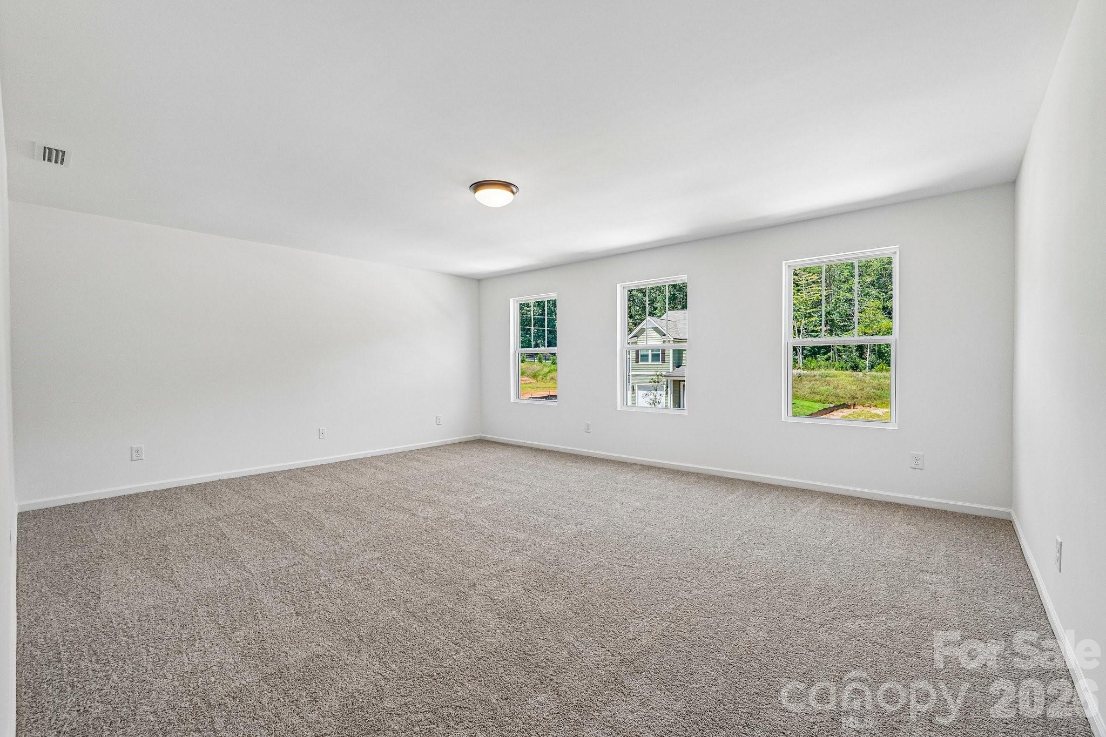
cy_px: 368
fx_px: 461
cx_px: 553
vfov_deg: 77.3
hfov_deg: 100.4
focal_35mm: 15
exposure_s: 1/30
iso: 400
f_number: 8
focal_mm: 10
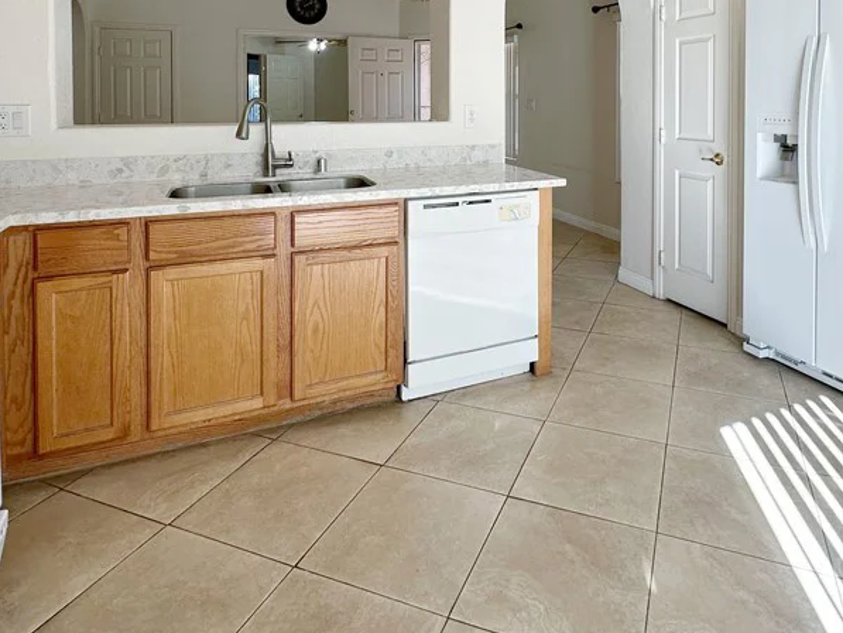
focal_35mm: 24
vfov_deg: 52.5
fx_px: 585
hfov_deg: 71.0
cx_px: 496
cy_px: 110
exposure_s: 1/120
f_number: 2.2
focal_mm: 2.22
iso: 50
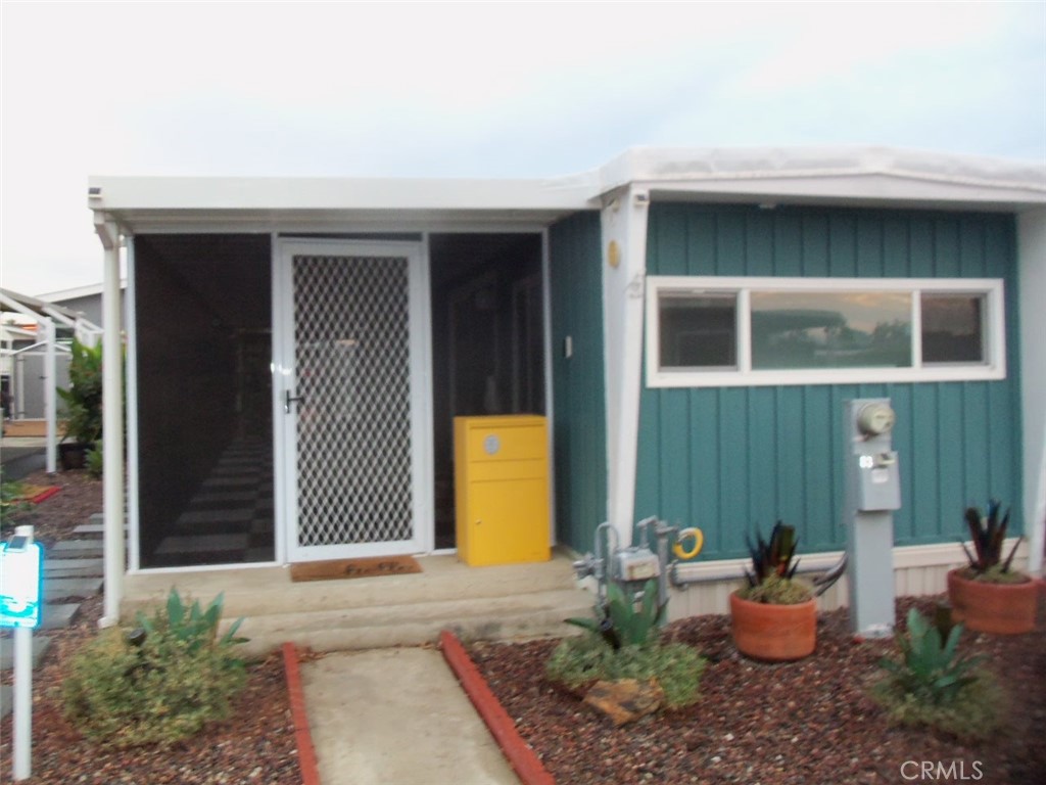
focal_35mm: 29
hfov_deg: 61.7
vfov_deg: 48.2
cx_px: 523
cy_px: 392
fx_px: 876
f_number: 3.4
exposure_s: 1/30
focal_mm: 5.2
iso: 200
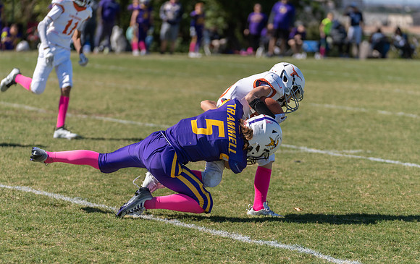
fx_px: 2058
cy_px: 125
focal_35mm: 179
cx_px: 226
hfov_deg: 11.7
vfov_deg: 7.3
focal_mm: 126
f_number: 2.8
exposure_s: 1/2500
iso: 100
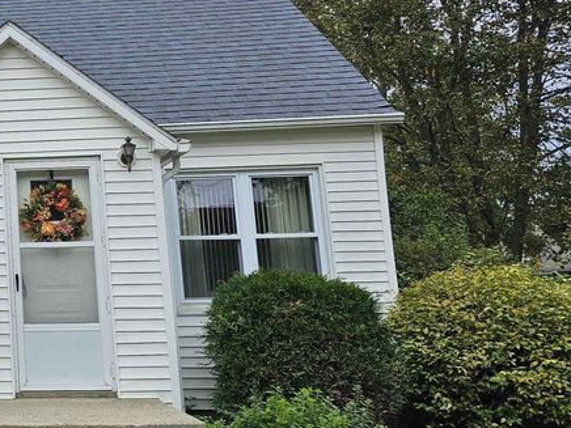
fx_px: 891
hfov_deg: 30.6
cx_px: -98
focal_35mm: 54
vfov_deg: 26.9
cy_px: 152
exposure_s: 1/1167
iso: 20
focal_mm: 6.3
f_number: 1.7
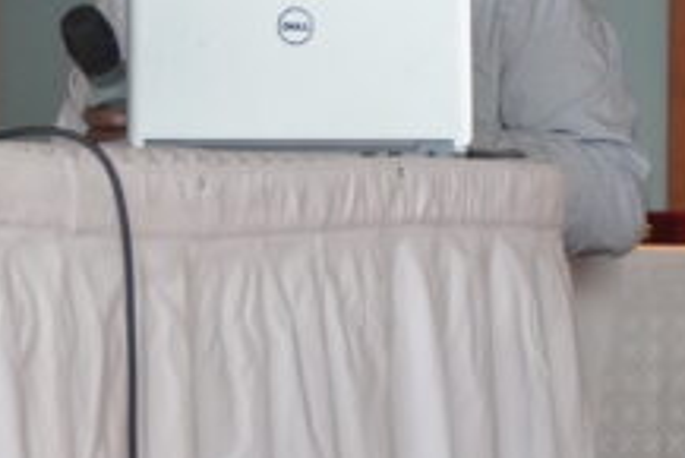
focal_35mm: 283
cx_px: -448
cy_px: -201
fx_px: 5388
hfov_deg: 7.1
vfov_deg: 4.8
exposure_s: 1/160
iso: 2500
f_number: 5.6
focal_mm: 50
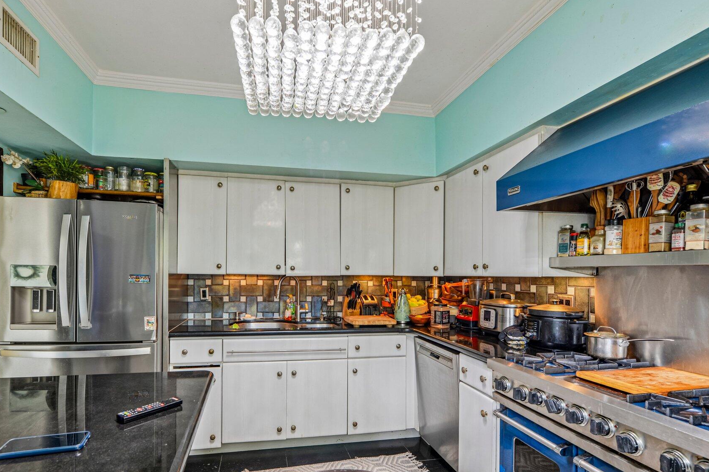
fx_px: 335
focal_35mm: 17
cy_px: 275
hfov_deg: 93.1
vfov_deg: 69.9
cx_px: 324
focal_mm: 14
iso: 200
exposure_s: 1/3.33
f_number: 9
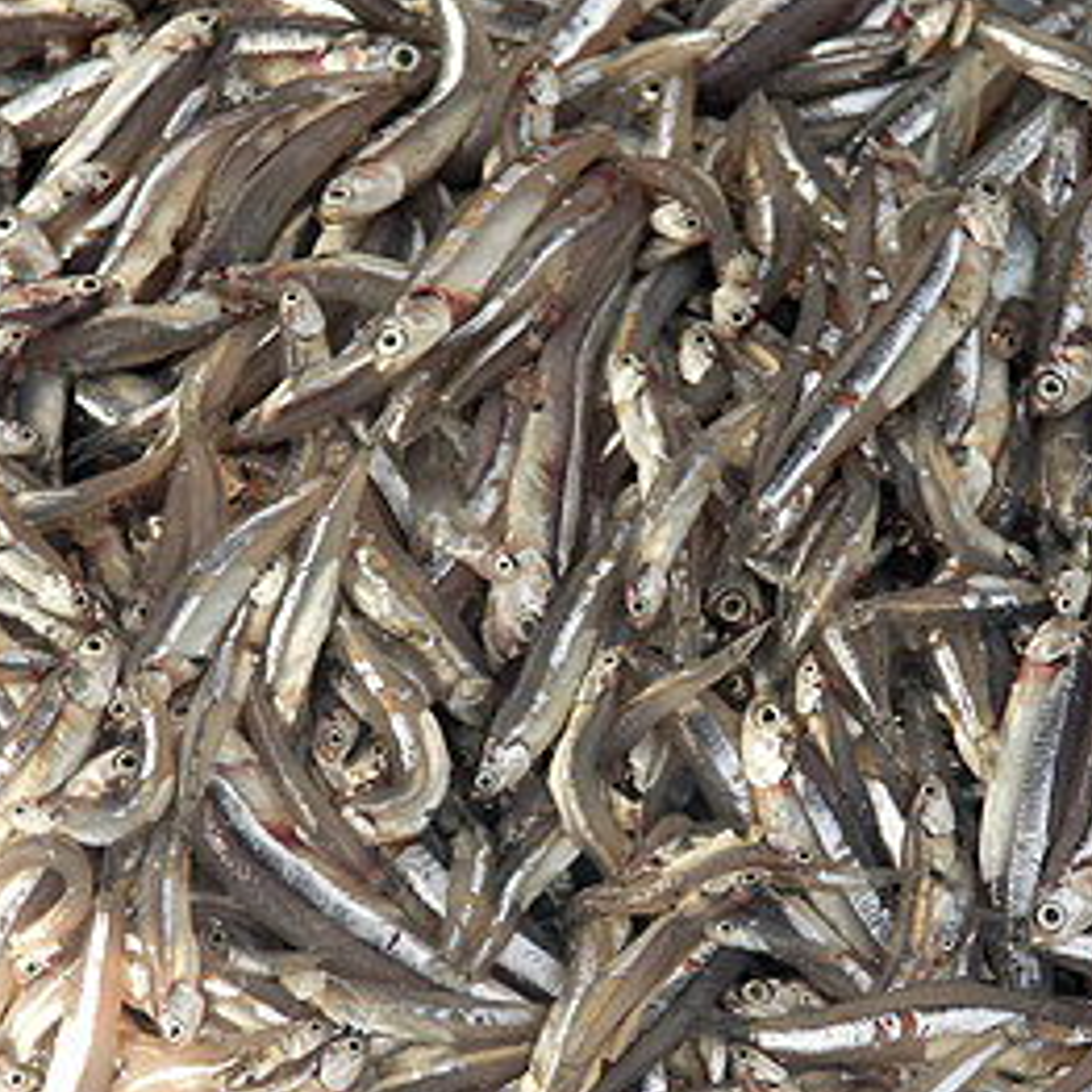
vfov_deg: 5.8
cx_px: 688
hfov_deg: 5.8
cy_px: 684
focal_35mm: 304
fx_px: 10850
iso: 80
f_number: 3.5
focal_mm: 50.8
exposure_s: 1/250
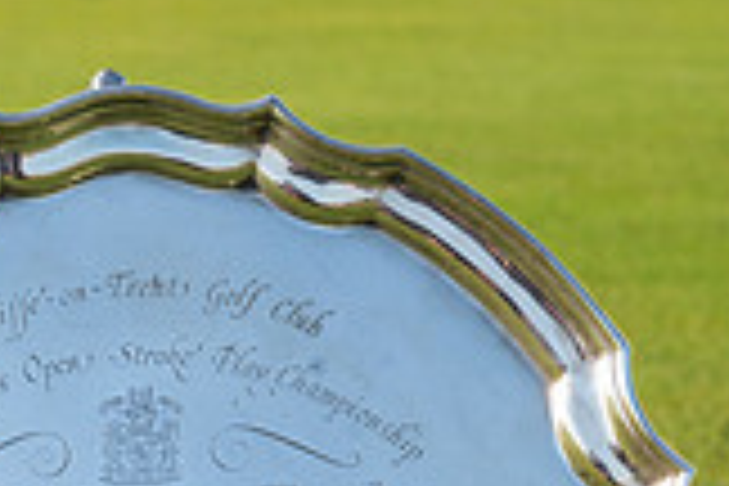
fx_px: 5224
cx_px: -504
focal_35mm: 258
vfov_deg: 5.3
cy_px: 693
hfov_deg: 7.8
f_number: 13
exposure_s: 1/80
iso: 100
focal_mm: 64
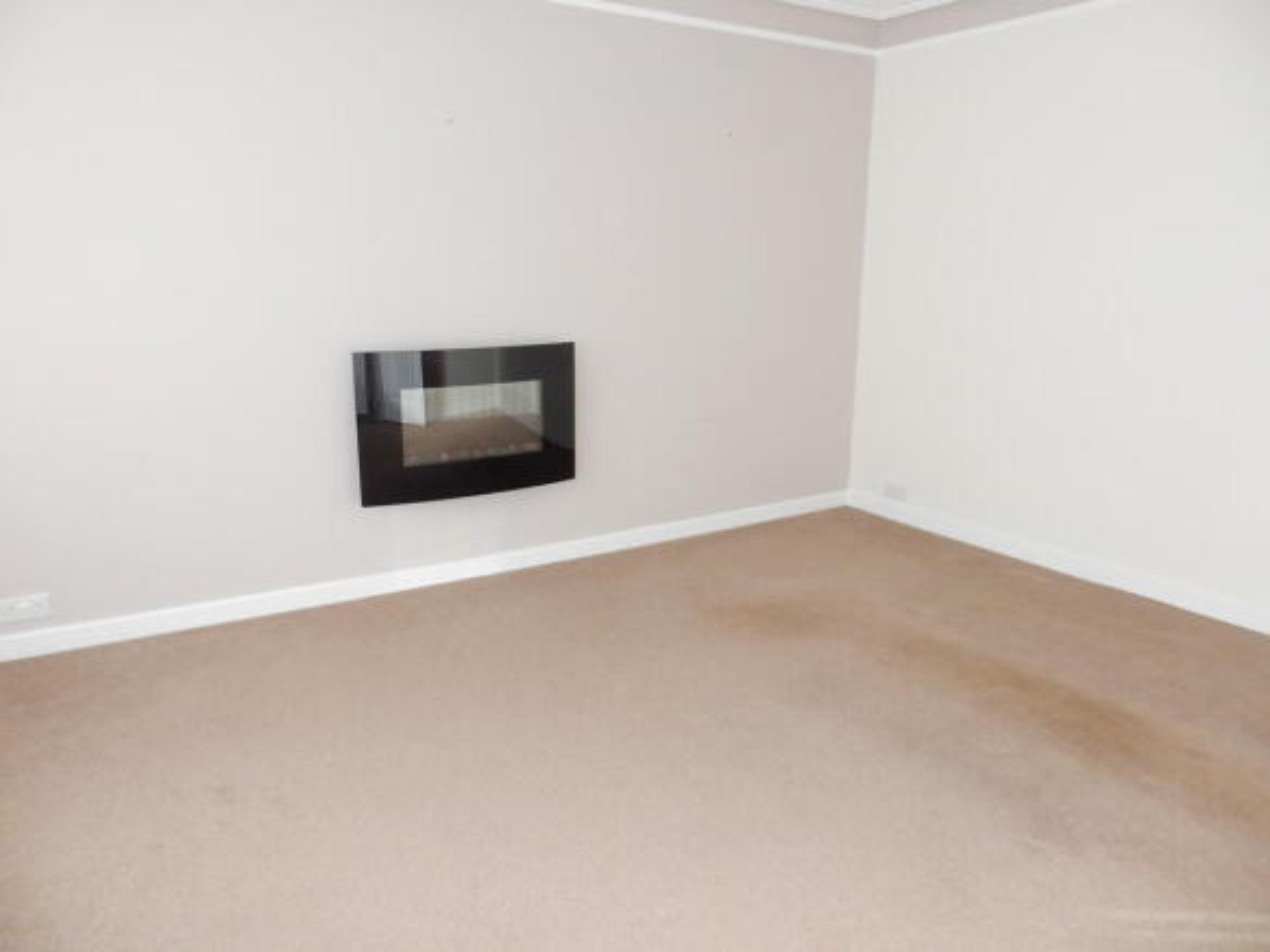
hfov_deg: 69.4
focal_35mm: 25
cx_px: 635
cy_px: 476
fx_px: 917
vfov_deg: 54.9
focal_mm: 4.5
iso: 200
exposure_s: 1/30
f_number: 3.7
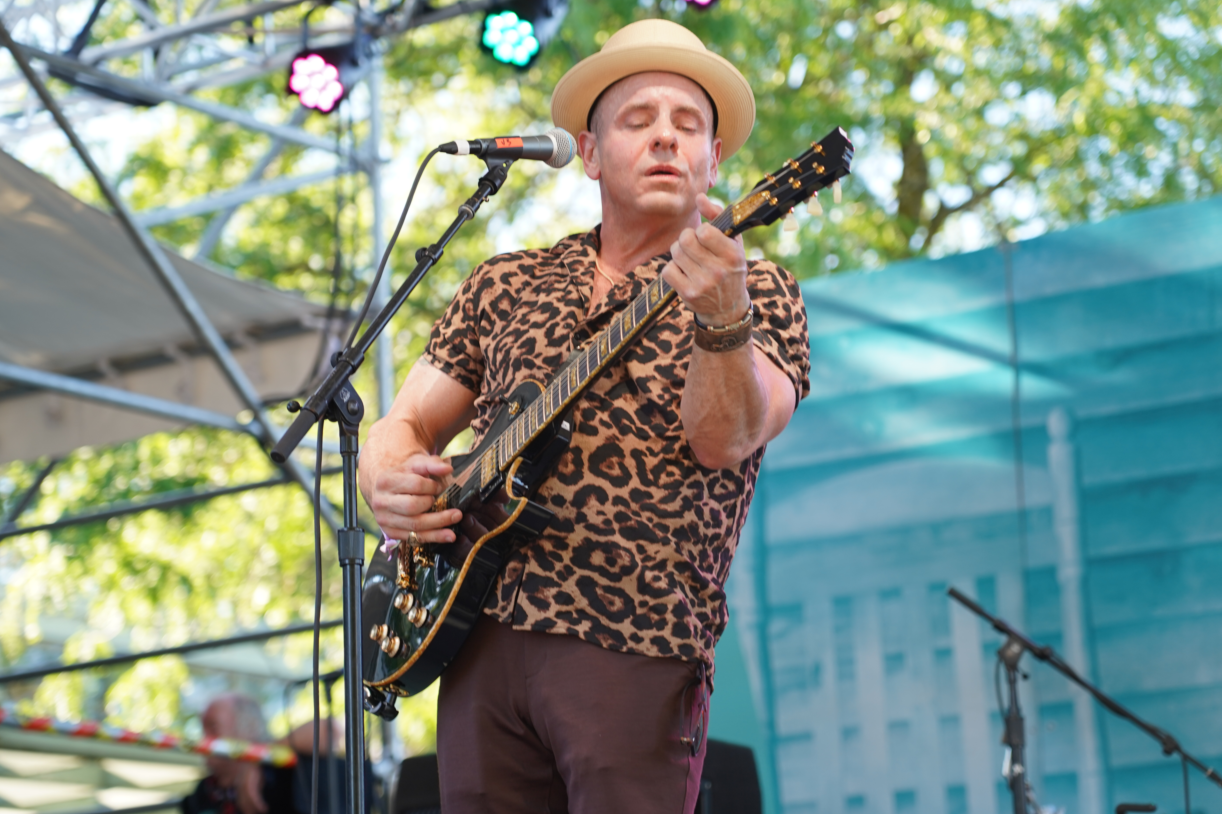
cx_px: 603
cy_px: 391
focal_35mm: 113
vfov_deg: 12.1
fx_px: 3836
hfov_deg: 18.1
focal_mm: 105
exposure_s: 1/125
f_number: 4
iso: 250
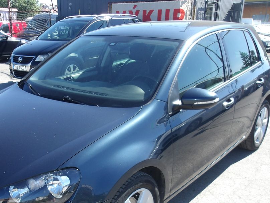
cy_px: 145
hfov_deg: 46.3
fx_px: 312
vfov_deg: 35.4
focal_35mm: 40
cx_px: 99
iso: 100
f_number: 3
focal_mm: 4.9
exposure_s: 1/471
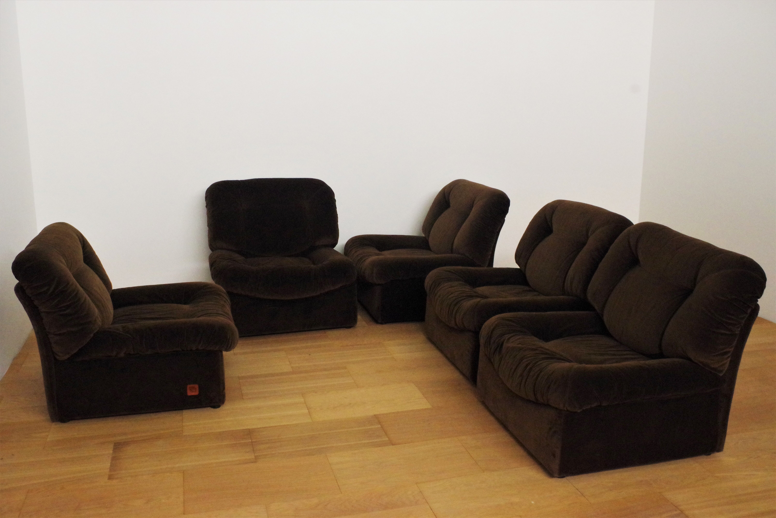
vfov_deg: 38.9
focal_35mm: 34
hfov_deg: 55.8
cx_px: 388
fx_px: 733
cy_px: 259
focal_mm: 23.13
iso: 6400
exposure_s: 1/125
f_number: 8
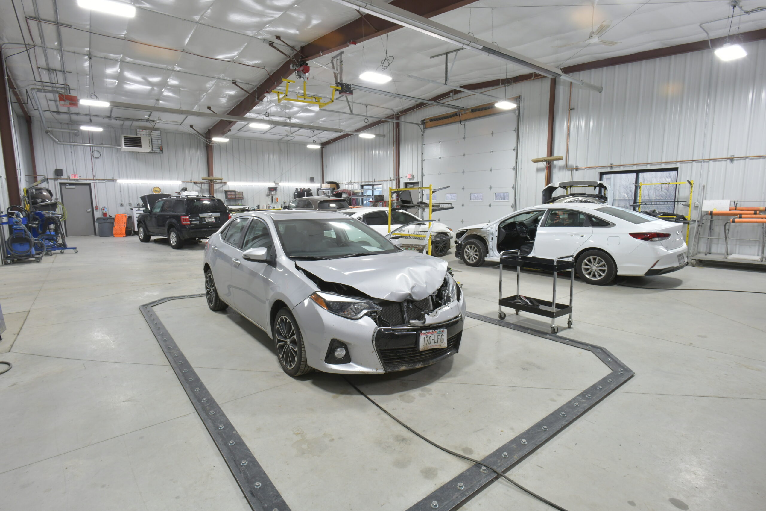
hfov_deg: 90.0
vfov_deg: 67.4
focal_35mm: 18
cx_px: 383
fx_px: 383
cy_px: 256
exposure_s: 1/10
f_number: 16
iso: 1000
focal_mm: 18
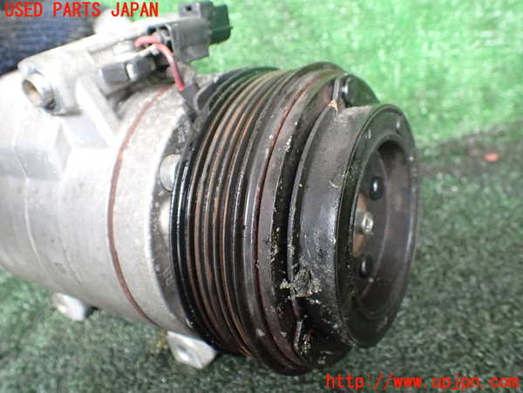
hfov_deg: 60.0
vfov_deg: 46.8
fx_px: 453
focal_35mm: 30
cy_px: 196
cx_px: 262
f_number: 2.3
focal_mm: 5.4
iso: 800
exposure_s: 1/40
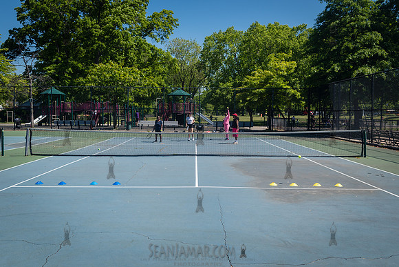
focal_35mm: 35
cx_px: 198
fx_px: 392
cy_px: 134
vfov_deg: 37.5
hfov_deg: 54.0
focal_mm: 35
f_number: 4.5
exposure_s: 1/1600
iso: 200
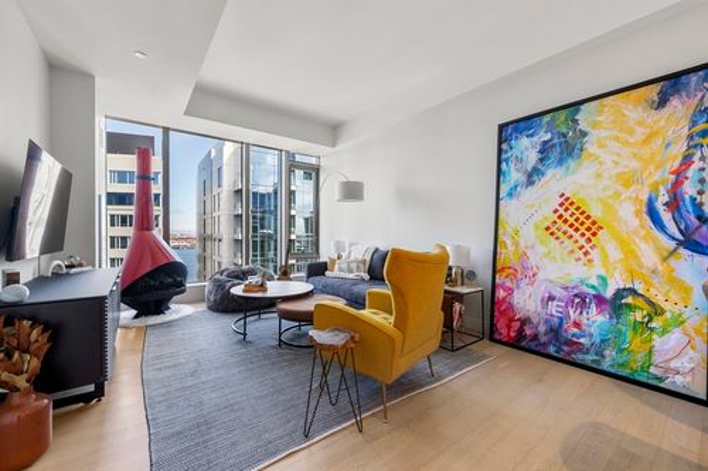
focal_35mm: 14
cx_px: 354
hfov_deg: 104.3
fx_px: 275
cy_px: 236
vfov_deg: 81.2
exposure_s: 1/8
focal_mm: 14
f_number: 7.1
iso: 320
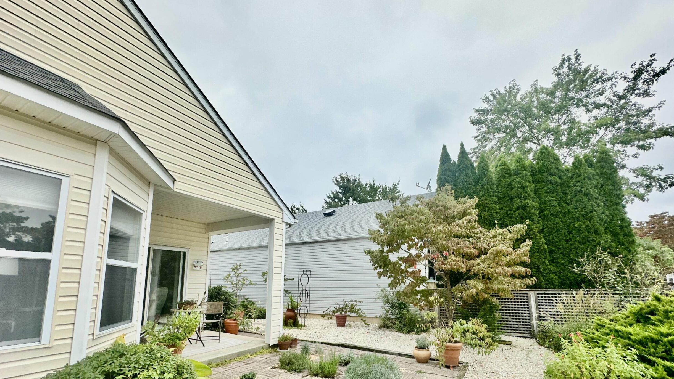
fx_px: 286
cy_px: 247
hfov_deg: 99.3
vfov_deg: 65.6
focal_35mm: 16
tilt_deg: +8.9
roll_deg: -2.0
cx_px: 347
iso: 40
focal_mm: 2.22
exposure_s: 1/812
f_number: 2.2
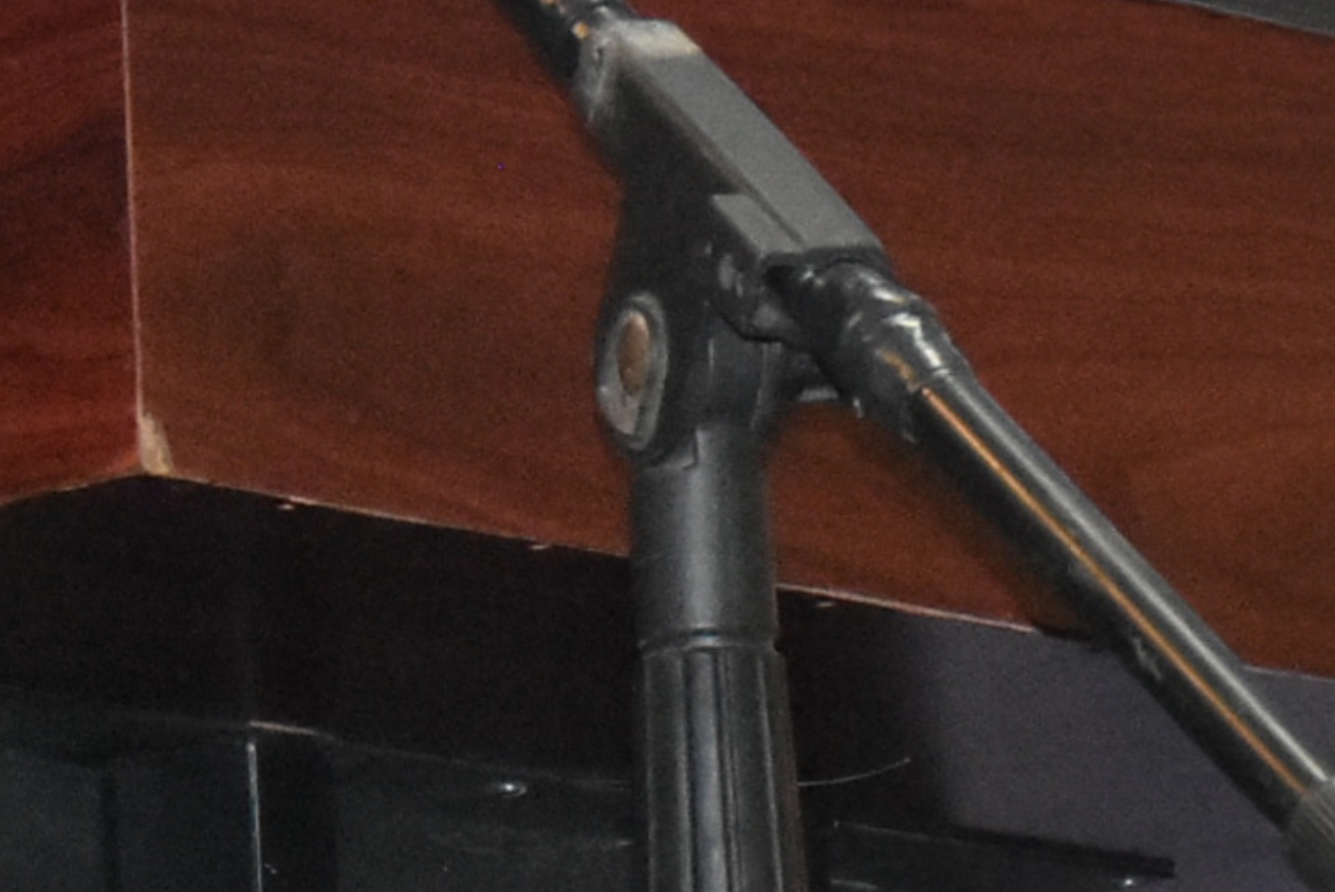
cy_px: -280
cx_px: 72
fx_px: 17067
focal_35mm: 460
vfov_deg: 3.0
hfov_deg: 4.5
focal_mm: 52
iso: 3200
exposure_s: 1/200
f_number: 7.1
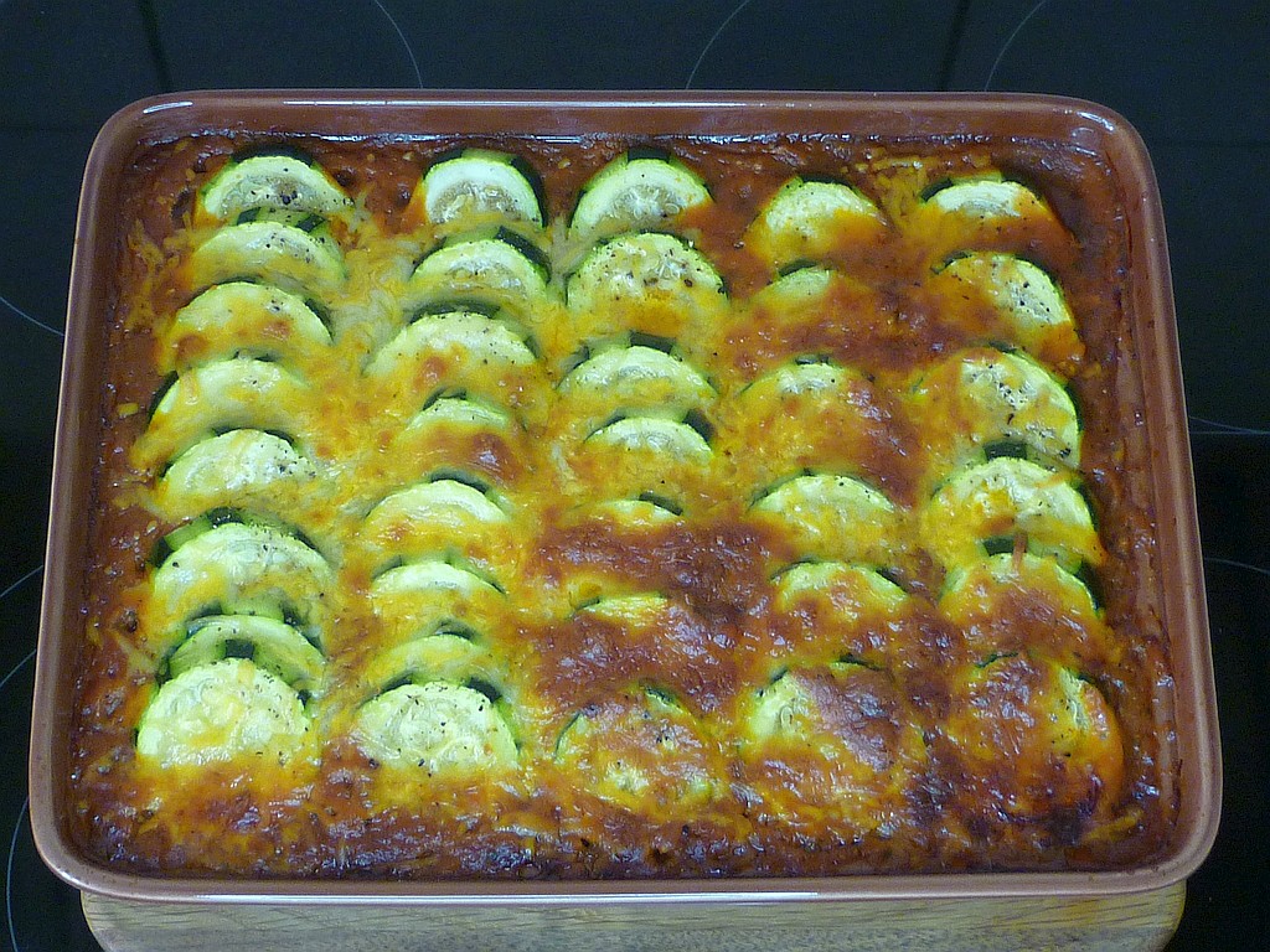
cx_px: 635
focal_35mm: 64
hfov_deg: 30.3
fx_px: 2348
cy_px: 476
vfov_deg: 22.9
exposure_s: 1/30
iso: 160
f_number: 2.9
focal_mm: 5.9
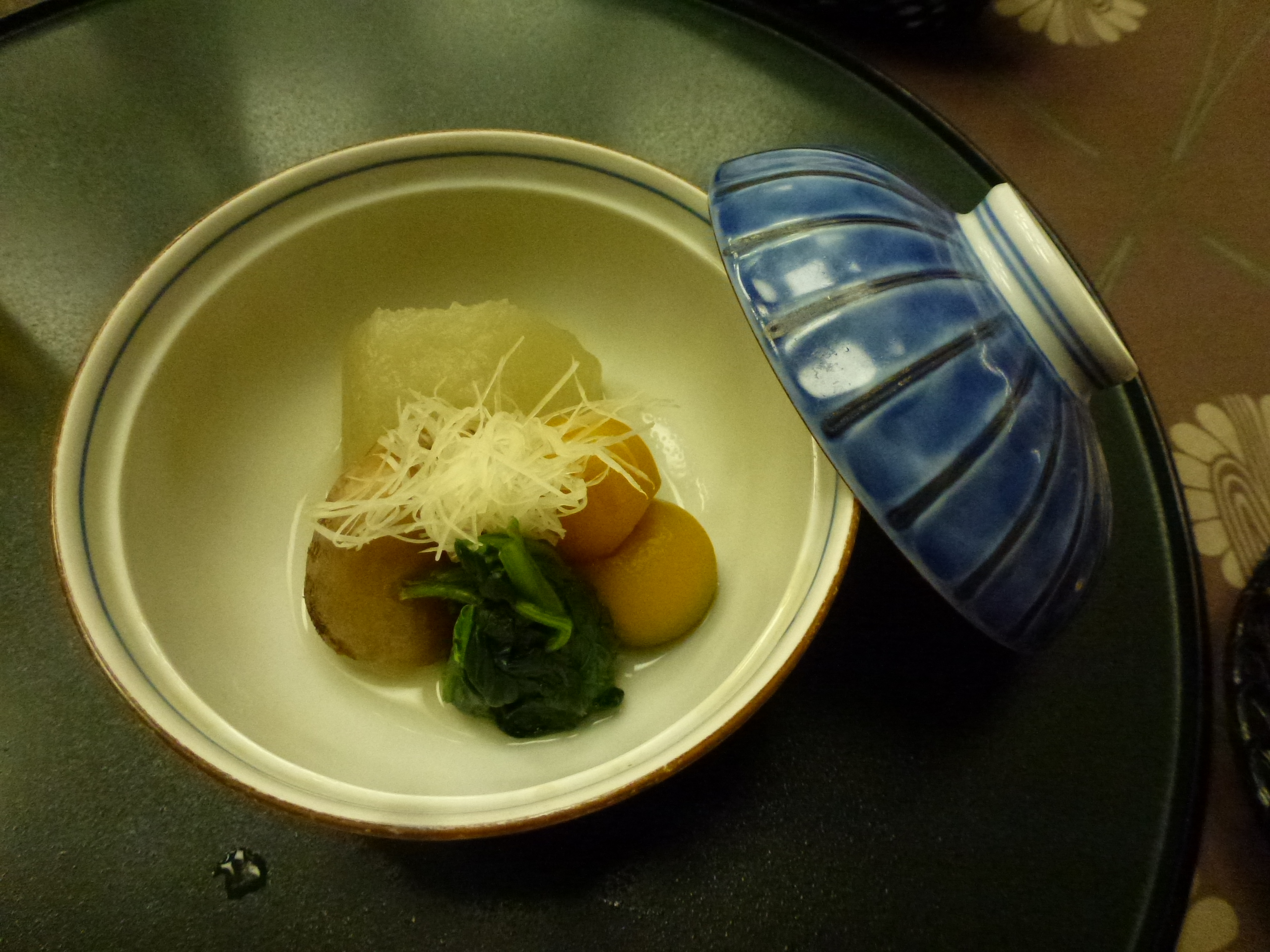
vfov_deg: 56.8
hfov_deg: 71.6
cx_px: 635
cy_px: 476
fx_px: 881
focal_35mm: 24
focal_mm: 4.3
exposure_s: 1/80
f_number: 3.3
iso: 800
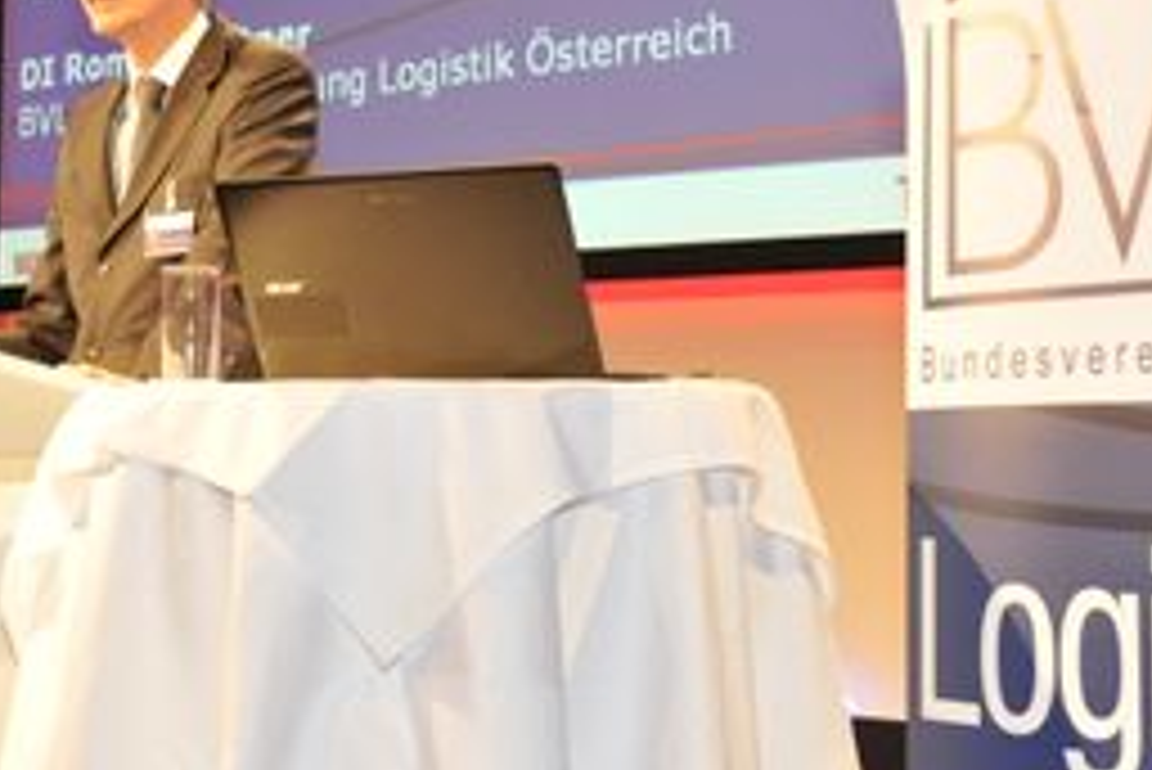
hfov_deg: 25.2
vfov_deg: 16.9
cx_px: 396
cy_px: 101
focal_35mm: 80
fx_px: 2561
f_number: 8
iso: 5000
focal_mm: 40
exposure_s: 1/125
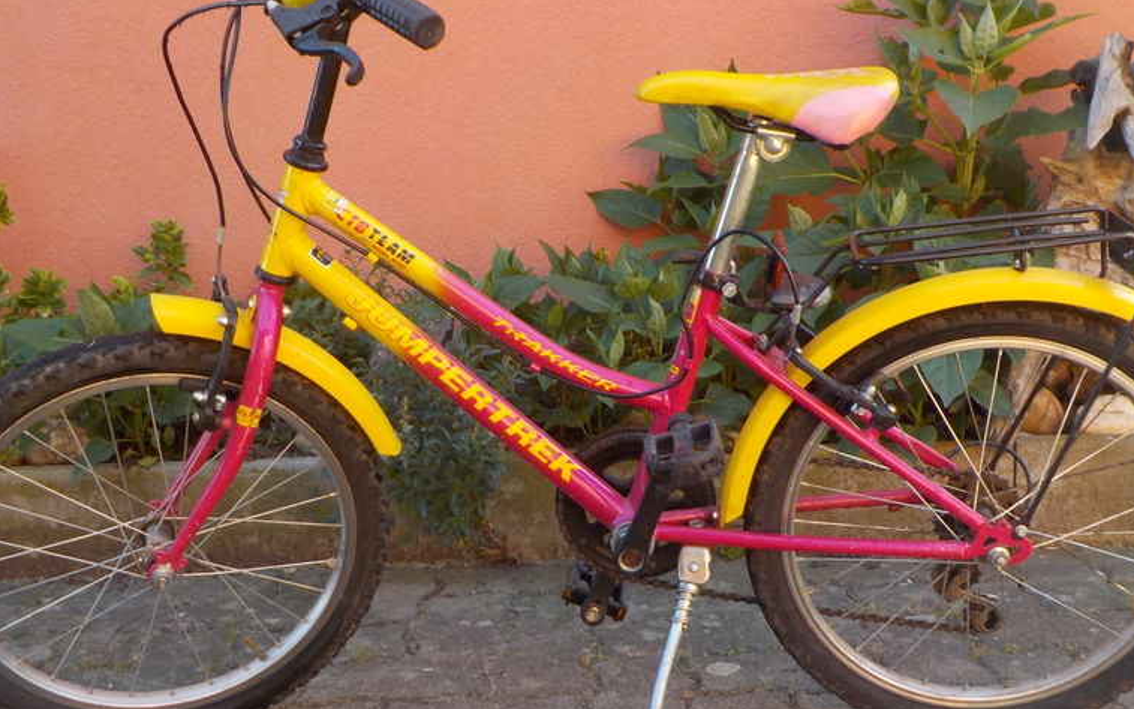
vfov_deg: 30.5
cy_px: 378
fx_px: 1298
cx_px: 554
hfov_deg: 47.2
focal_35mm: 42
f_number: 3.3
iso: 125
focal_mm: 4.1
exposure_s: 1/100
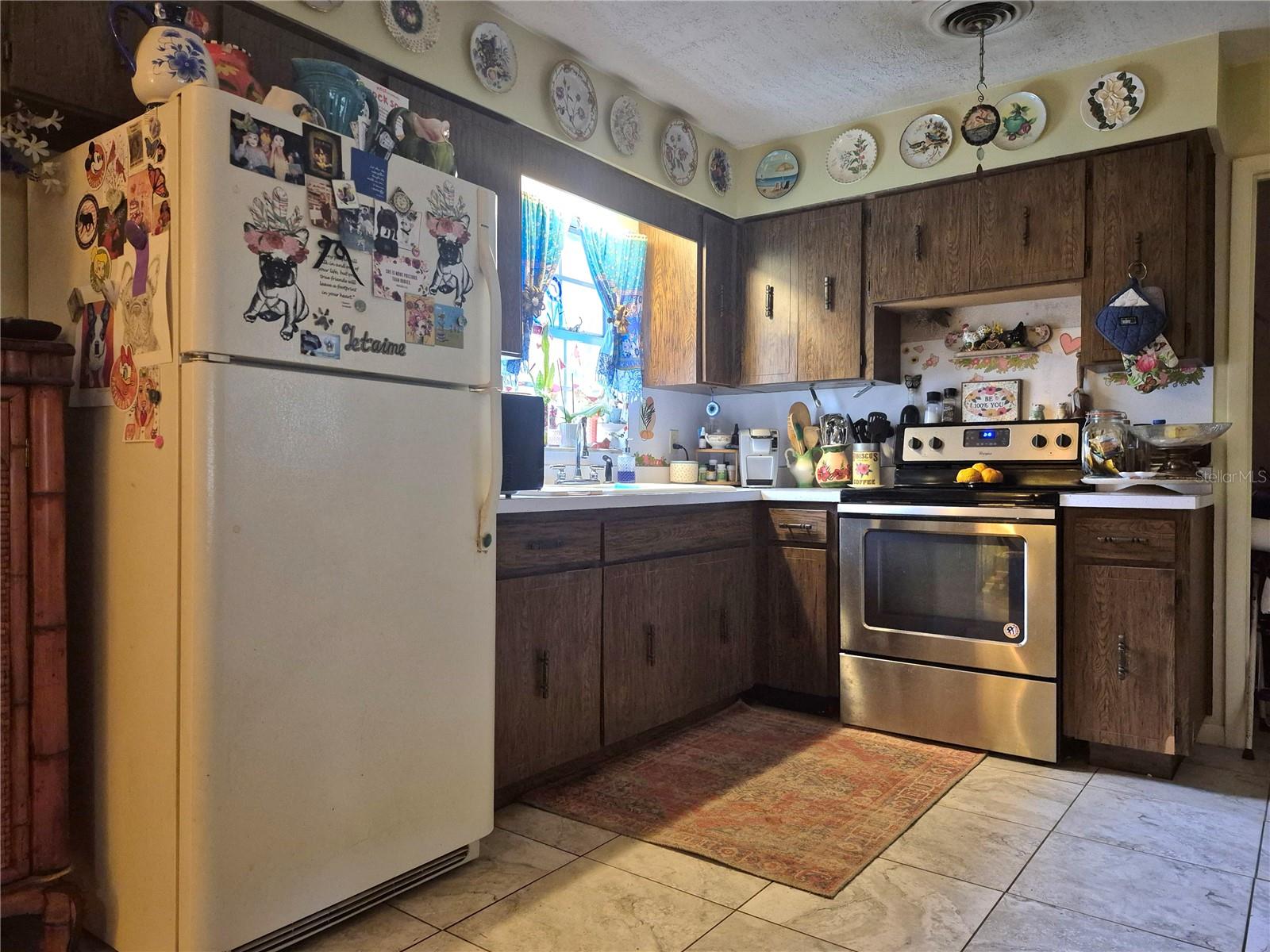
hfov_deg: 73.9
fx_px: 844
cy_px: 476
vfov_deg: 58.9
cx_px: 635
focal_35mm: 23
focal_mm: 5.4
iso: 800
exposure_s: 1/60.2
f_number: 1.8
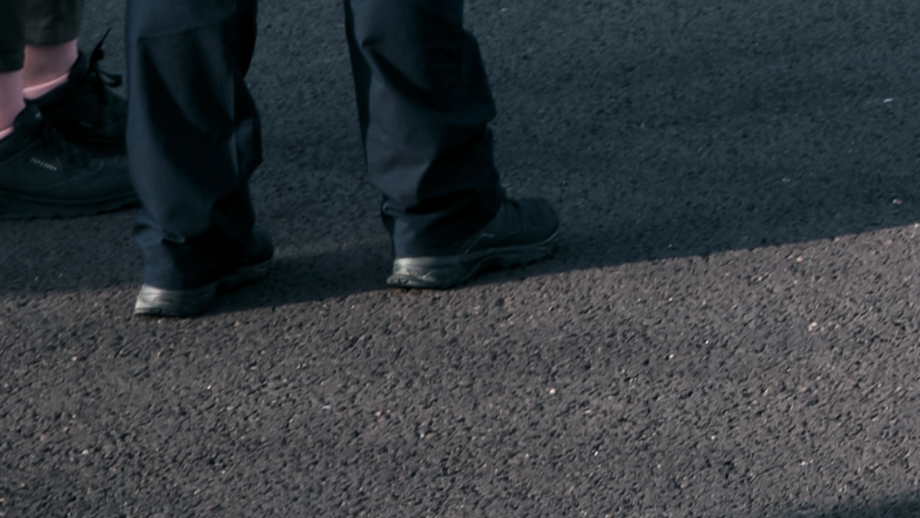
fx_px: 4659
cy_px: -960
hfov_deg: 10.1
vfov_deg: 6.0
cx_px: 2030
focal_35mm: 191
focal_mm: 22.3
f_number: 6.4
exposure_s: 1/125
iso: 160
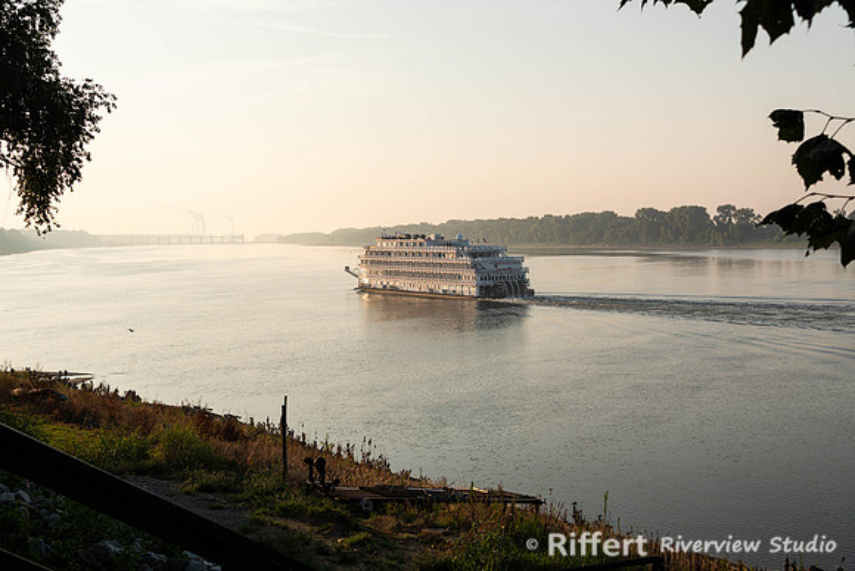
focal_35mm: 45
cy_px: 286
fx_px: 1069
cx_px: 428
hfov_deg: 43.6
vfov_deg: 29.9
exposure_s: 1/160
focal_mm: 45
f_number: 8
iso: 64
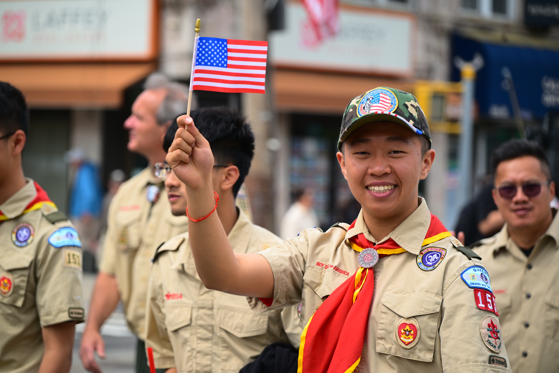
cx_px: 280
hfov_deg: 17.1
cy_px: 186
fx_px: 1863
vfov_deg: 11.4
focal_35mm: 120
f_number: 4
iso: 180
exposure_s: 1/1000
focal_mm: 120
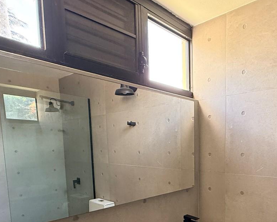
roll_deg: -0.4
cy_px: 172
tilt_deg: -5.8
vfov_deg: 49.1
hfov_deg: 59.7
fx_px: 230
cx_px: 199
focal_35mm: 28
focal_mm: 2.22
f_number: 2.2
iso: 320
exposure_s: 1/67
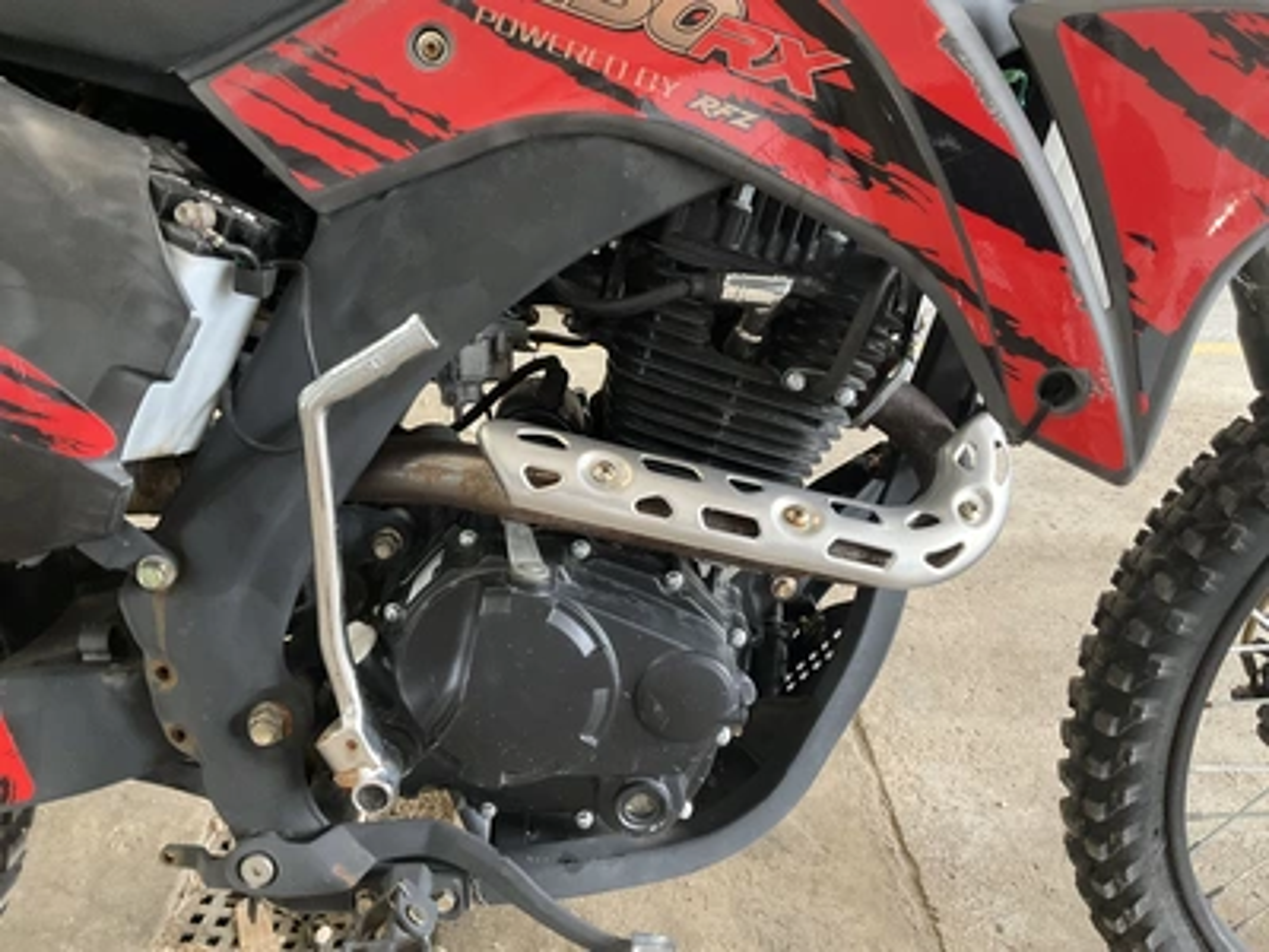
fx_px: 1063
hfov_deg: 61.7
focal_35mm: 29
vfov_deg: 48.2
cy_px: 476
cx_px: 634
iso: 250
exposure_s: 1/40
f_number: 1.8
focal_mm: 3
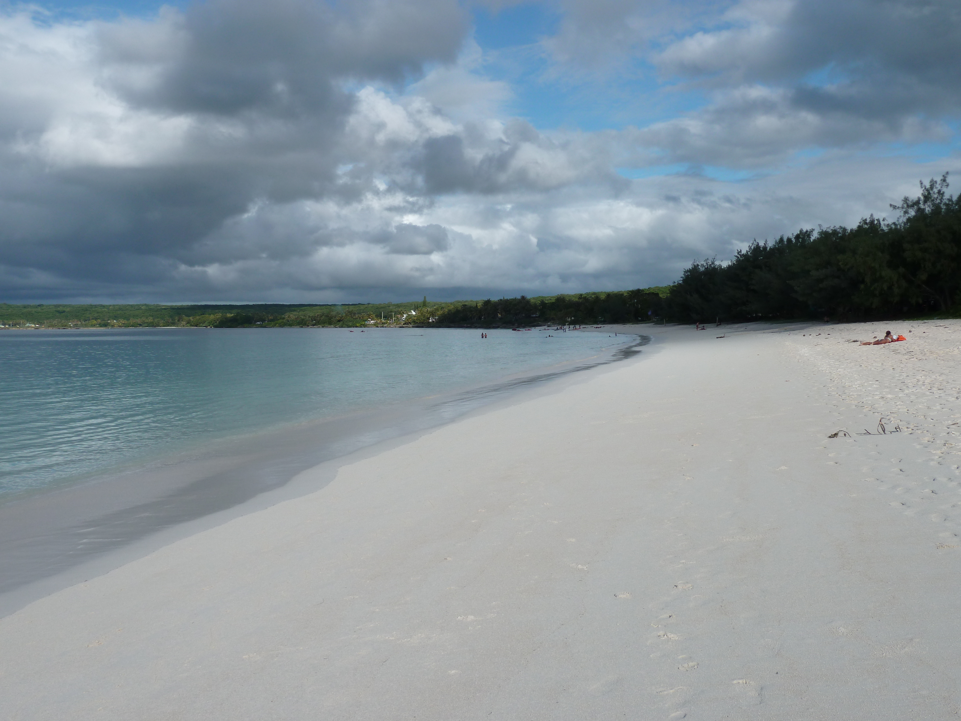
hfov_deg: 50.1
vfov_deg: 38.7
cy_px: 360
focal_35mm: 37
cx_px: 480
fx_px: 1027
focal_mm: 6.1
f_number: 3.6
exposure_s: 1/1300
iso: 80
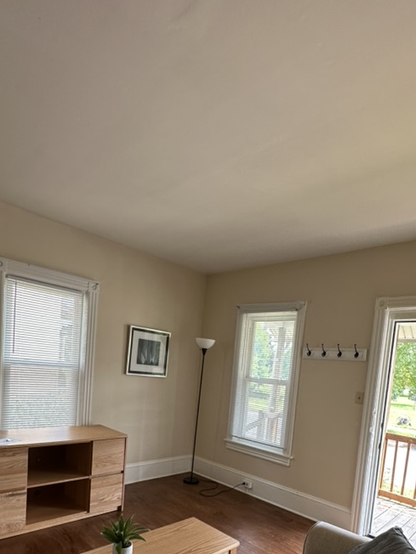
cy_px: 399
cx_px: 234
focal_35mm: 22
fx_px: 353
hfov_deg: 60.9
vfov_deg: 72.3
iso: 125
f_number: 2.2
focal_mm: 2.22
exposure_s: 1/99
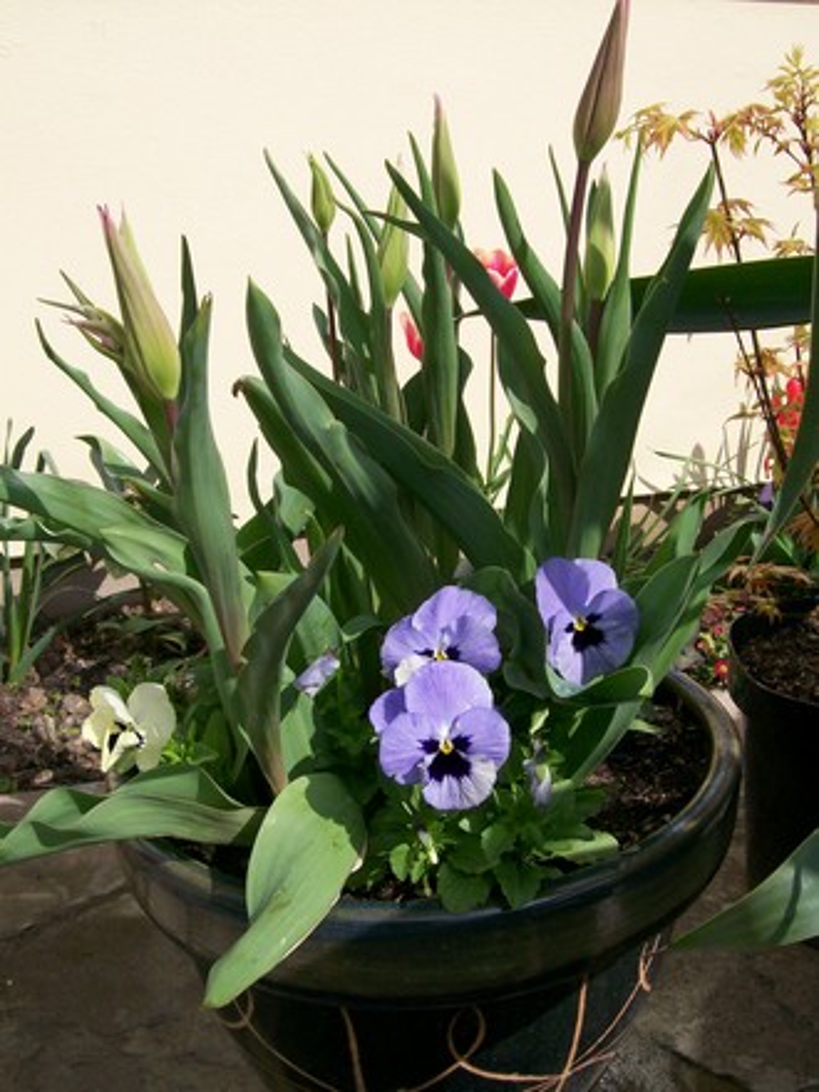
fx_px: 1136
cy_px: 546
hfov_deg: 39.7
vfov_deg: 51.4
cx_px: 410
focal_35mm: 36
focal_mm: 6
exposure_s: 1/815
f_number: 4.8
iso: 80
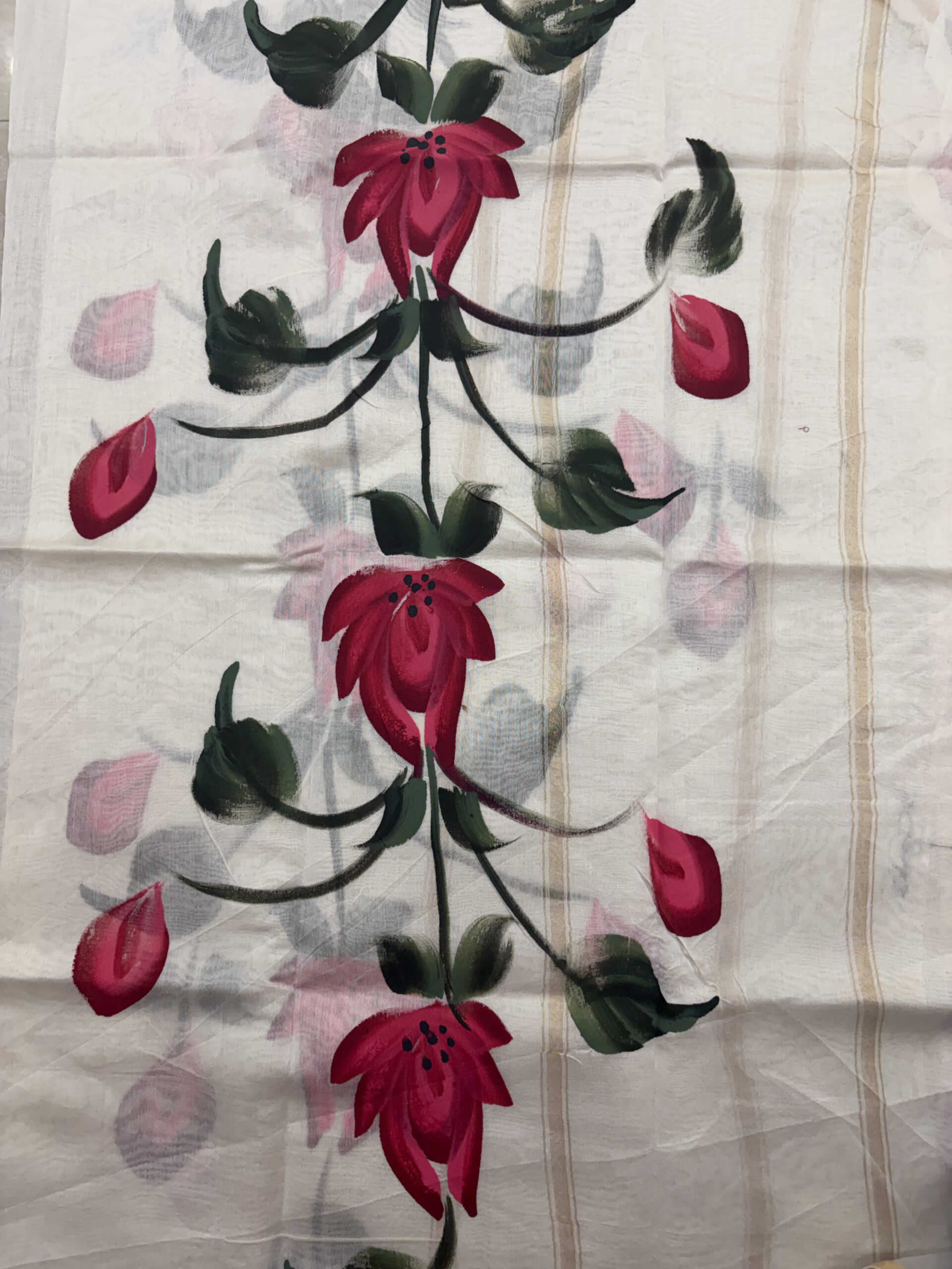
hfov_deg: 53.1
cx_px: 476
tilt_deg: -84.9
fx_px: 953
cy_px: 634
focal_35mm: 26
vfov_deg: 67.3
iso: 80
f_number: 1.6
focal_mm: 5.96
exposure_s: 1/100
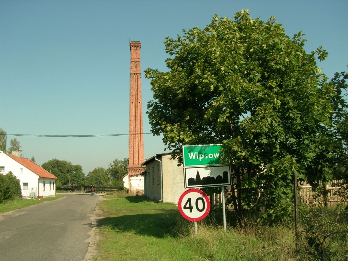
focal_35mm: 35
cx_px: 174
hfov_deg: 52.6
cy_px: 130
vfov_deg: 40.7
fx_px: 352
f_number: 4.8
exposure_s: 1/445
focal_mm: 5.4
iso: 50
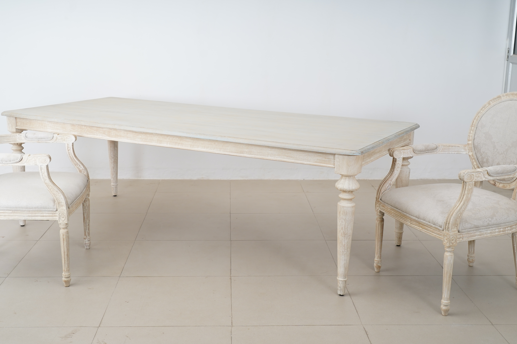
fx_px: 632
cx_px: 251
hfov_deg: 44.5
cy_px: 179
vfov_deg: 30.5
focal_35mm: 44
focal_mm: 36
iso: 400
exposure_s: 1/200
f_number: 7.1
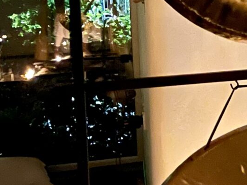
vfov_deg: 12.1
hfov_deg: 14.5
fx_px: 864
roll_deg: +1.7
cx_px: 432
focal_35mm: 121
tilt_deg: -3.8
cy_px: -17
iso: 4000
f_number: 1.6
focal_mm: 5.1
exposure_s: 1/9
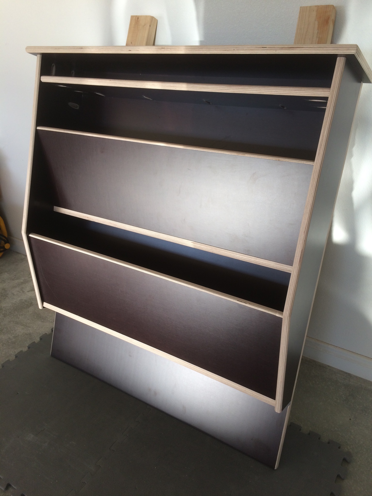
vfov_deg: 61.7
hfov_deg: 48.2
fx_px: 416
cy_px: 248
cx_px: 186
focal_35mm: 29
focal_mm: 4.15
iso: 32
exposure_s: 1/60
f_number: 2.2
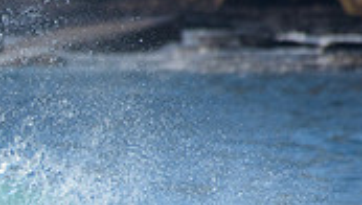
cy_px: 256
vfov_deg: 0.6
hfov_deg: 1.0
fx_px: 20673
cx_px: -330
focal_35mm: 2150
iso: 900
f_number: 5.6
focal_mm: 500
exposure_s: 1/2000
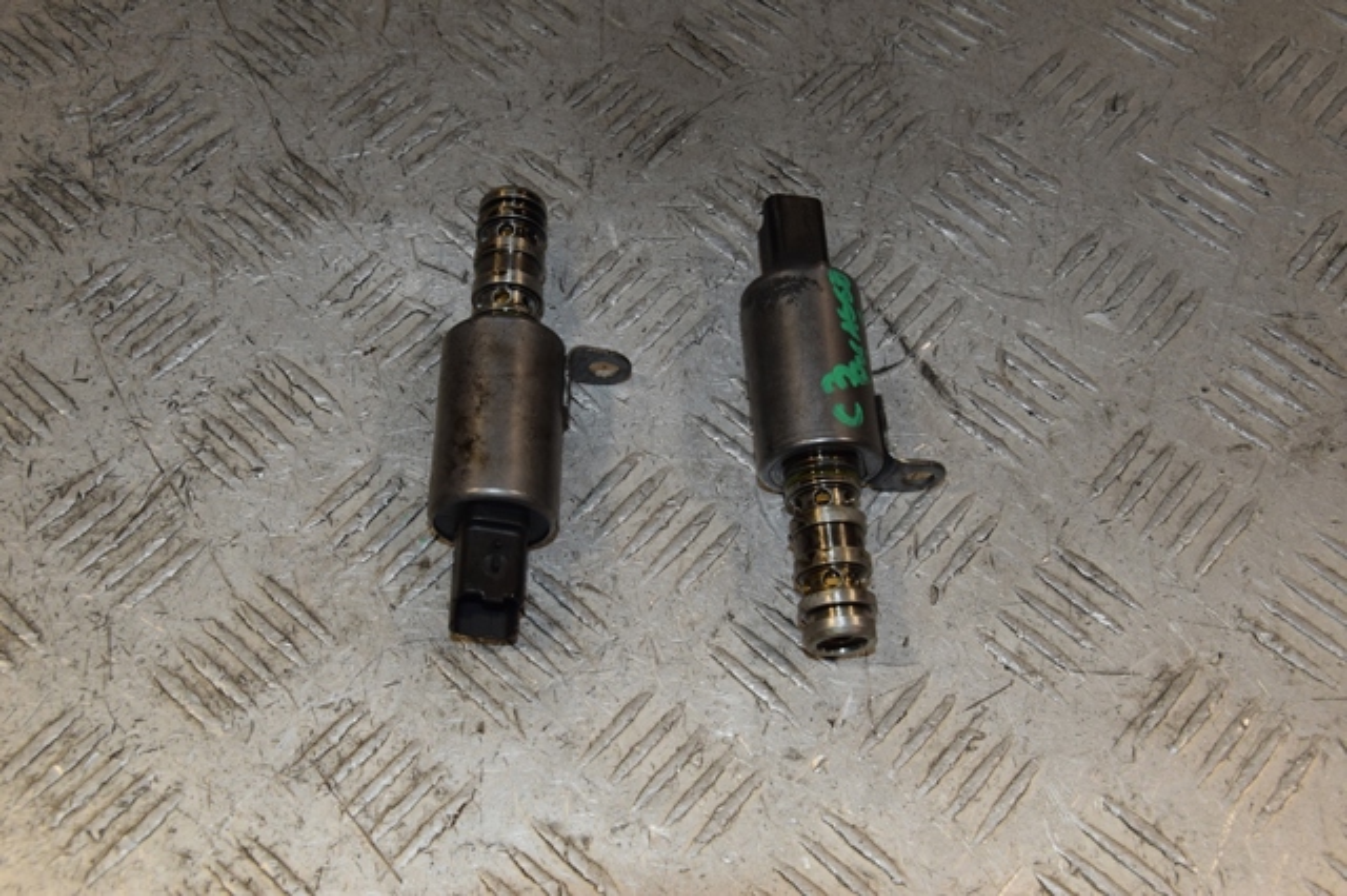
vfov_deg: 29.8
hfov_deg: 43.6
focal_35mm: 45
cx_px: 674
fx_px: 1683
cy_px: 448
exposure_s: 1/200
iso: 800
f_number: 10
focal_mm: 30
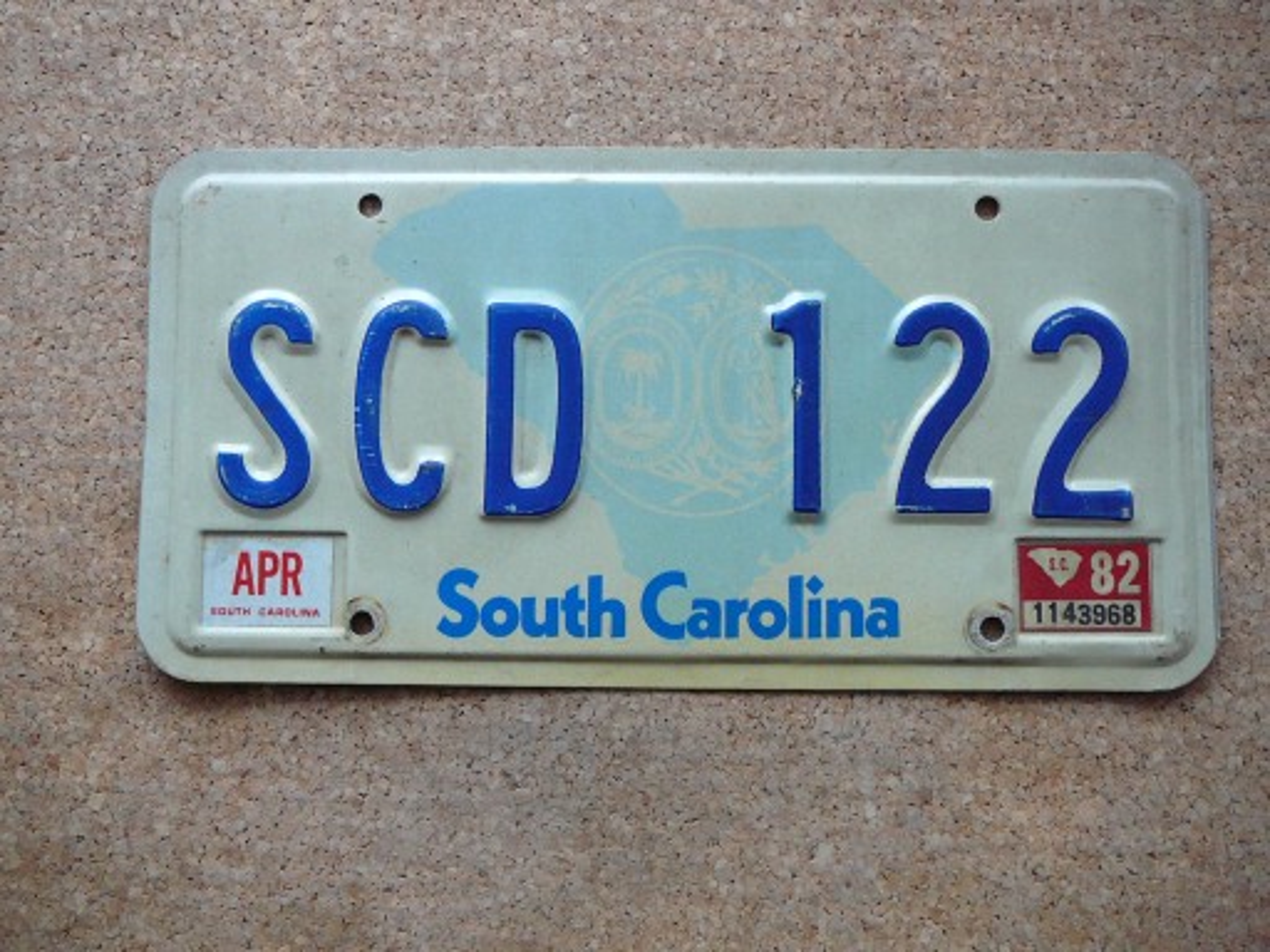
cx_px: 635
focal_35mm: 35
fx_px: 1284
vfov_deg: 40.7
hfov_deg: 52.6
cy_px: 476
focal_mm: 5.2
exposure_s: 1/25
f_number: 2.8
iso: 200
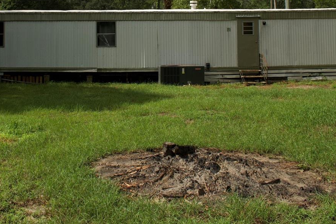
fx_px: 457
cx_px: 126
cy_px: 21
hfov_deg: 40.1
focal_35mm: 49
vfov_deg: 26.5
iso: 400
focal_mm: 18
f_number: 8
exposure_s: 1/2000
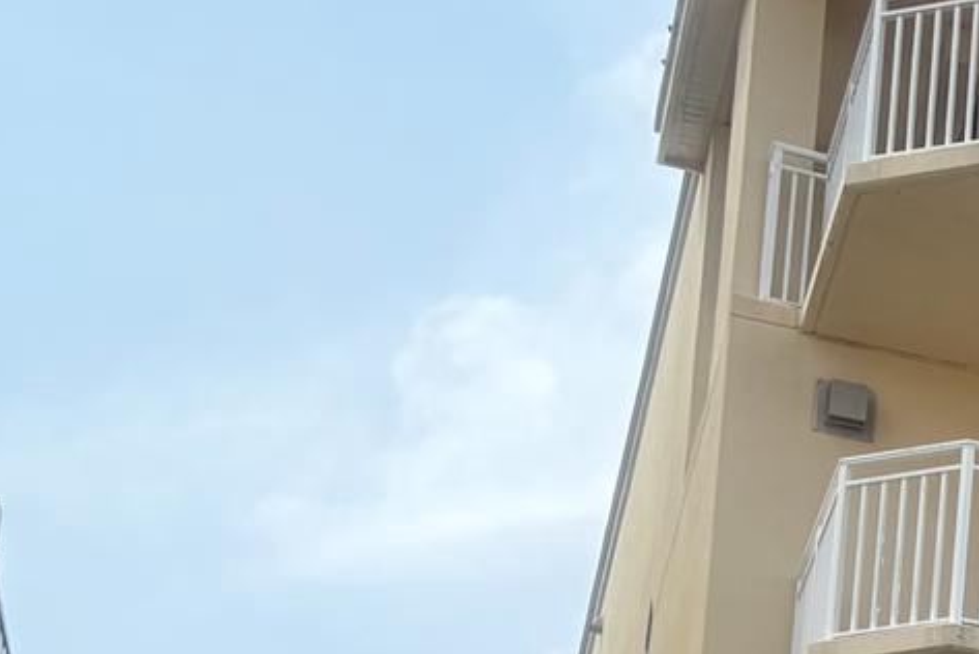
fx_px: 3184
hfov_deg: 14.1
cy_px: 1221
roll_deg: +0.9
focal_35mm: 117
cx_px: 2076
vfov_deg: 10.9
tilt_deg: +12.9
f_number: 1.6
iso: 50
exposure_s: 1/2639
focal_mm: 5.96
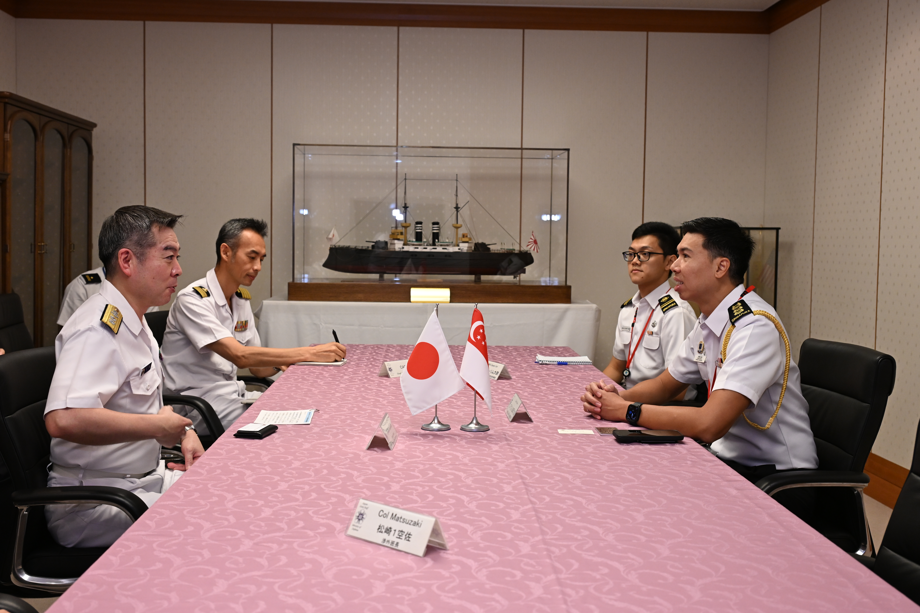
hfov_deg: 48.5
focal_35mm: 40
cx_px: 460
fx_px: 1022
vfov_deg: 33.4
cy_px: 306
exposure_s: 1/200
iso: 1600
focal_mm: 40
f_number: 5.6
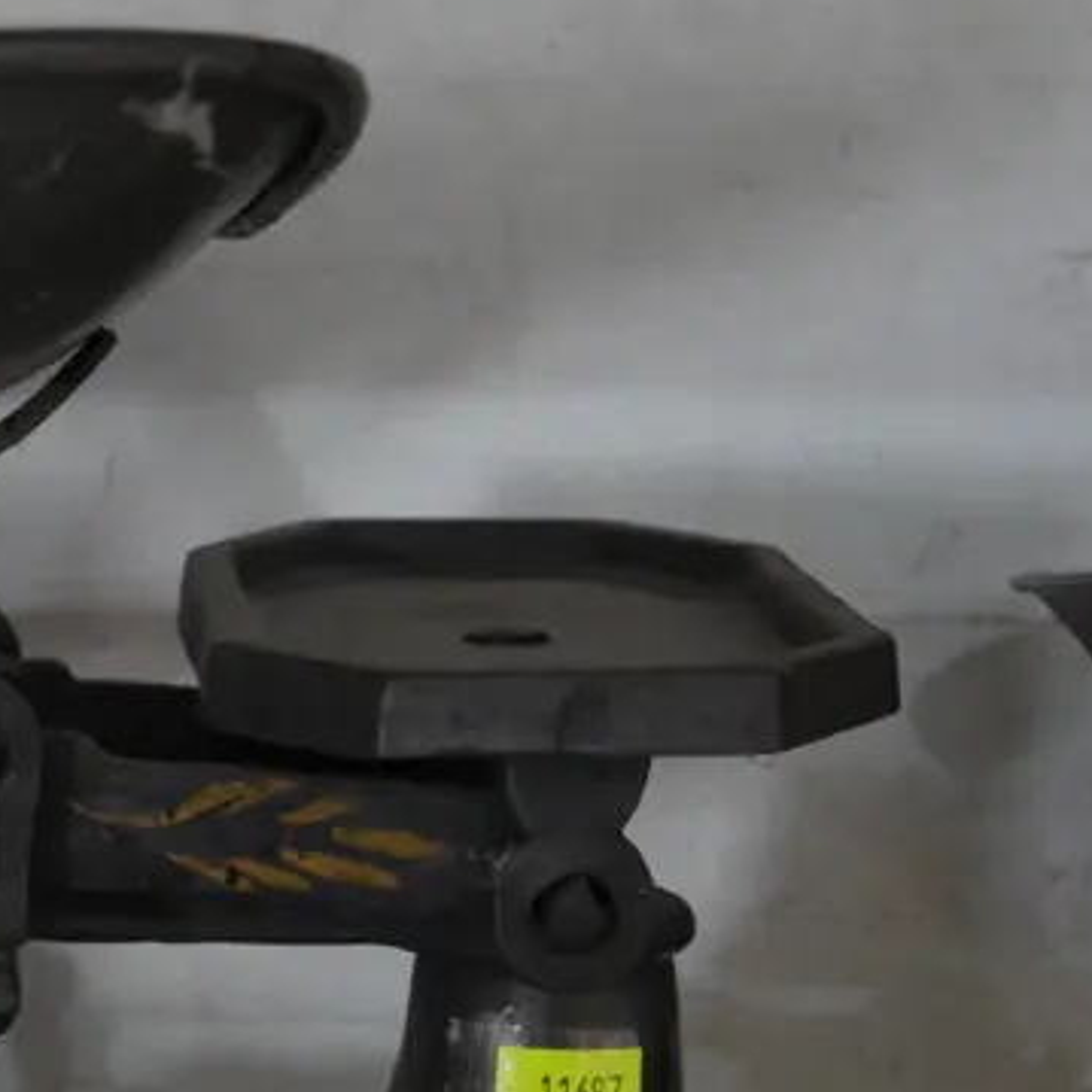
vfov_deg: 16.3
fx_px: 3783
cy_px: 829
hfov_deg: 15.4
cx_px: -432
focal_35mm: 106
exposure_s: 1/60
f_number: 4.6
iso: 2000
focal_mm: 21
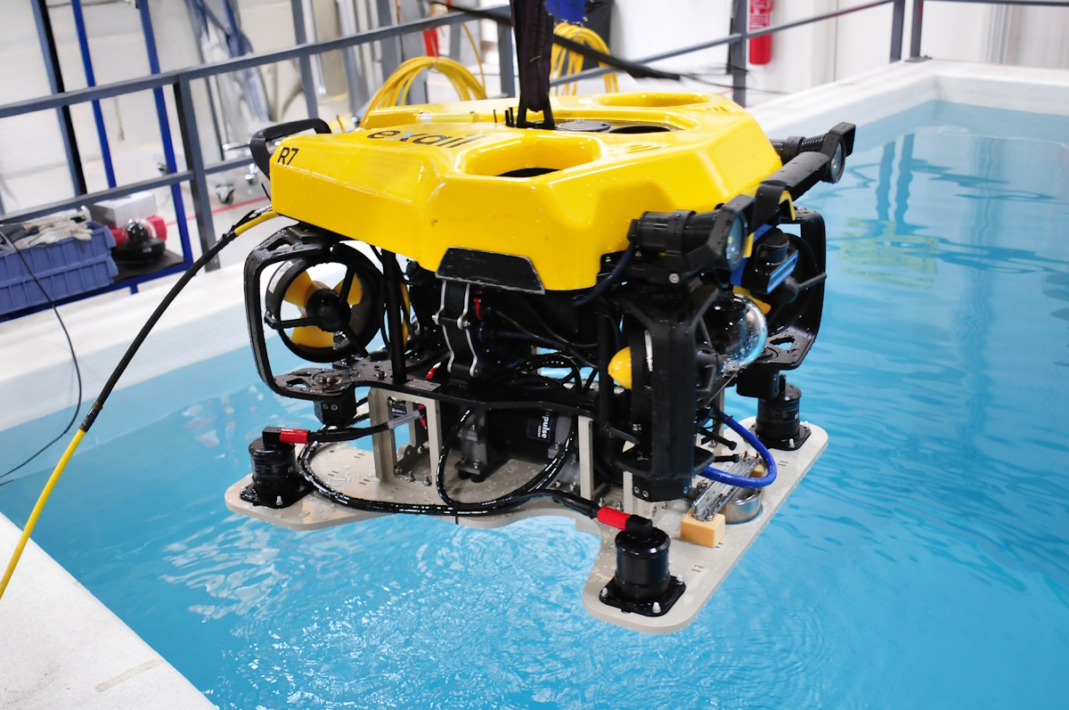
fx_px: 1112
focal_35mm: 38
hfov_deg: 51.3
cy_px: 355
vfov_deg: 35.4
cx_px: 534
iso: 800
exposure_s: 1/80
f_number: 4
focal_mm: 25
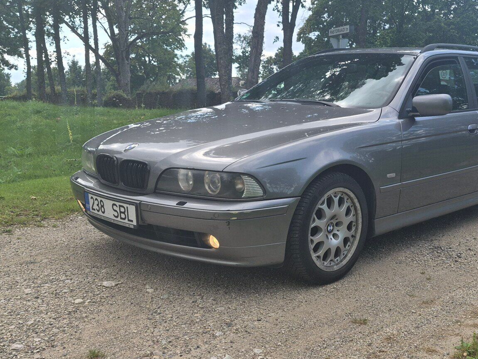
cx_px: 319
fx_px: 539
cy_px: 192
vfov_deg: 36.8
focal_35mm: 39
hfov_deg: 47.1
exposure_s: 1/2744
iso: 80
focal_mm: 5.4
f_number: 1.8
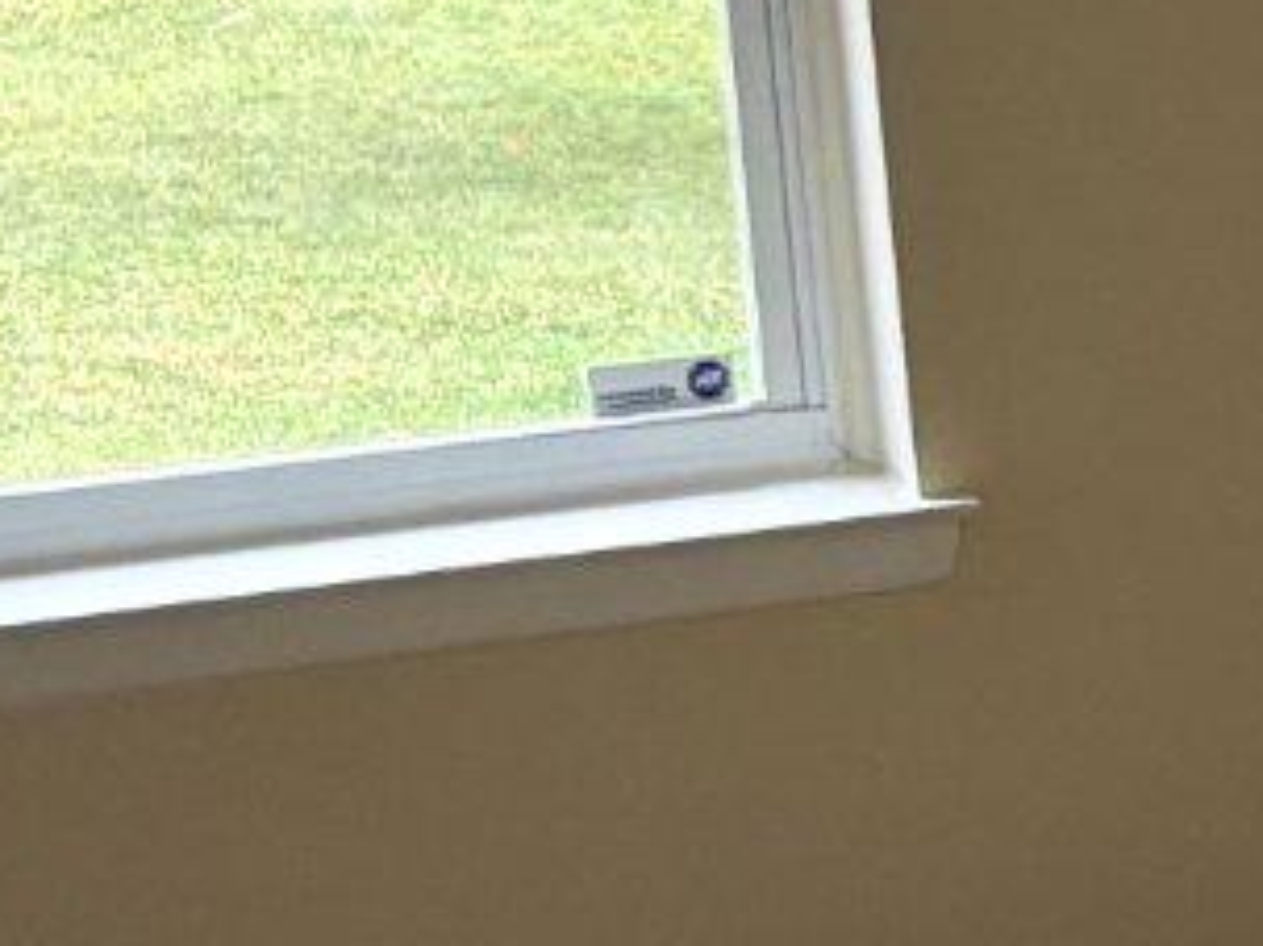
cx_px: 3218
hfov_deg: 9.7
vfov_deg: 8.4
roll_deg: +1.5
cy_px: 446
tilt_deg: -11.1
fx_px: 6419
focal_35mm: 176
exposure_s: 1/60
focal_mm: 5.96
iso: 125
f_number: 1.6
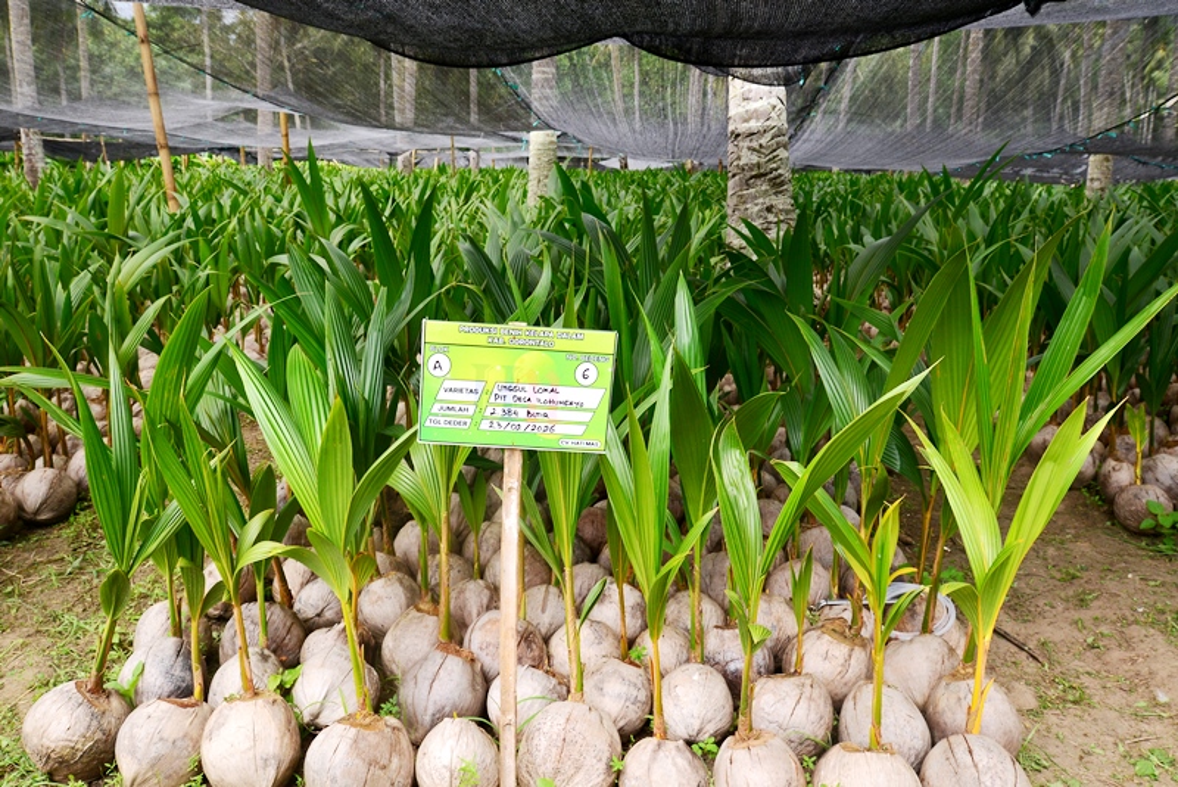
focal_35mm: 32
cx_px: 589
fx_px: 1047
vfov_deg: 41.1
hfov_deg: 58.7
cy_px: 394
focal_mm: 32
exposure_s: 1/125
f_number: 13
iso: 400
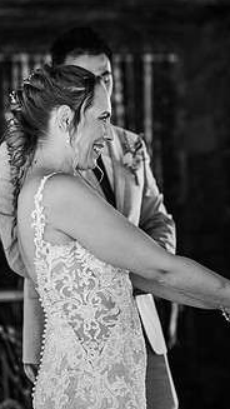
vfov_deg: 13.6
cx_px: 256
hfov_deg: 7.6
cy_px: 189
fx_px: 1713
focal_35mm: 158
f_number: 2.2
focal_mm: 85
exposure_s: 1/200
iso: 280
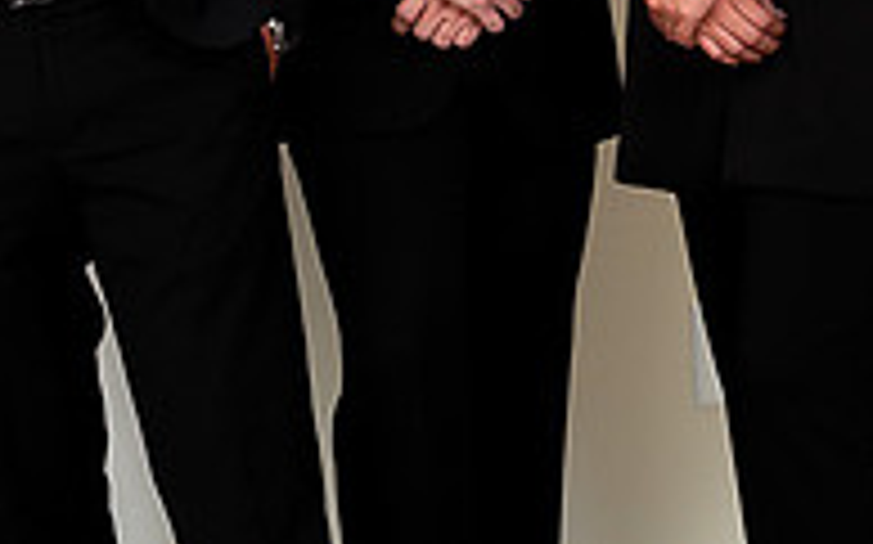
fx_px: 3186
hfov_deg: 15.2
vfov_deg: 9.4
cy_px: -317
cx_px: -68
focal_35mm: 134
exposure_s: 1/160
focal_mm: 44
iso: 200
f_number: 5.6
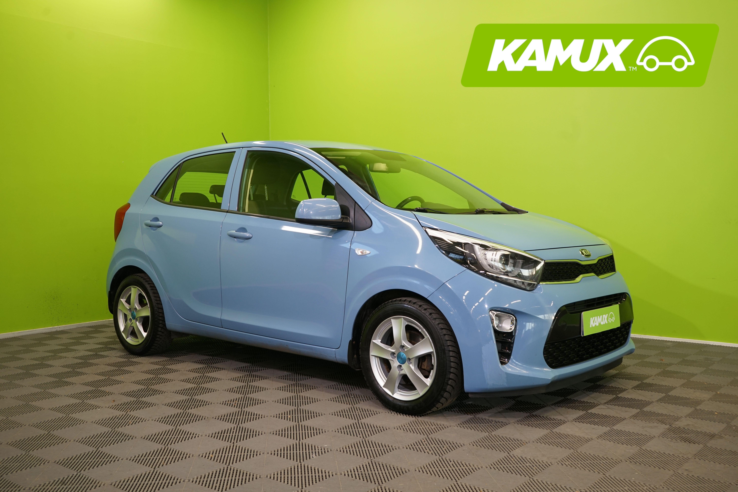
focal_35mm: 35
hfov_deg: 54.4
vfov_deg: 37.9
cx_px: 369
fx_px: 717
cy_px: 246
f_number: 6.3
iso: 500
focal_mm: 35
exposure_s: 1/30
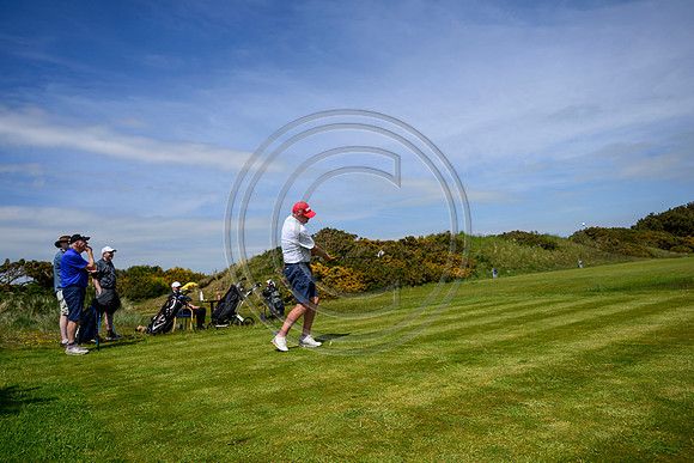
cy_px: 232
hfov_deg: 73.7
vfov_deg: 53.2
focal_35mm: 24
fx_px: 463
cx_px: 347
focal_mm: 24
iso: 250
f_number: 4
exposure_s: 1/3200
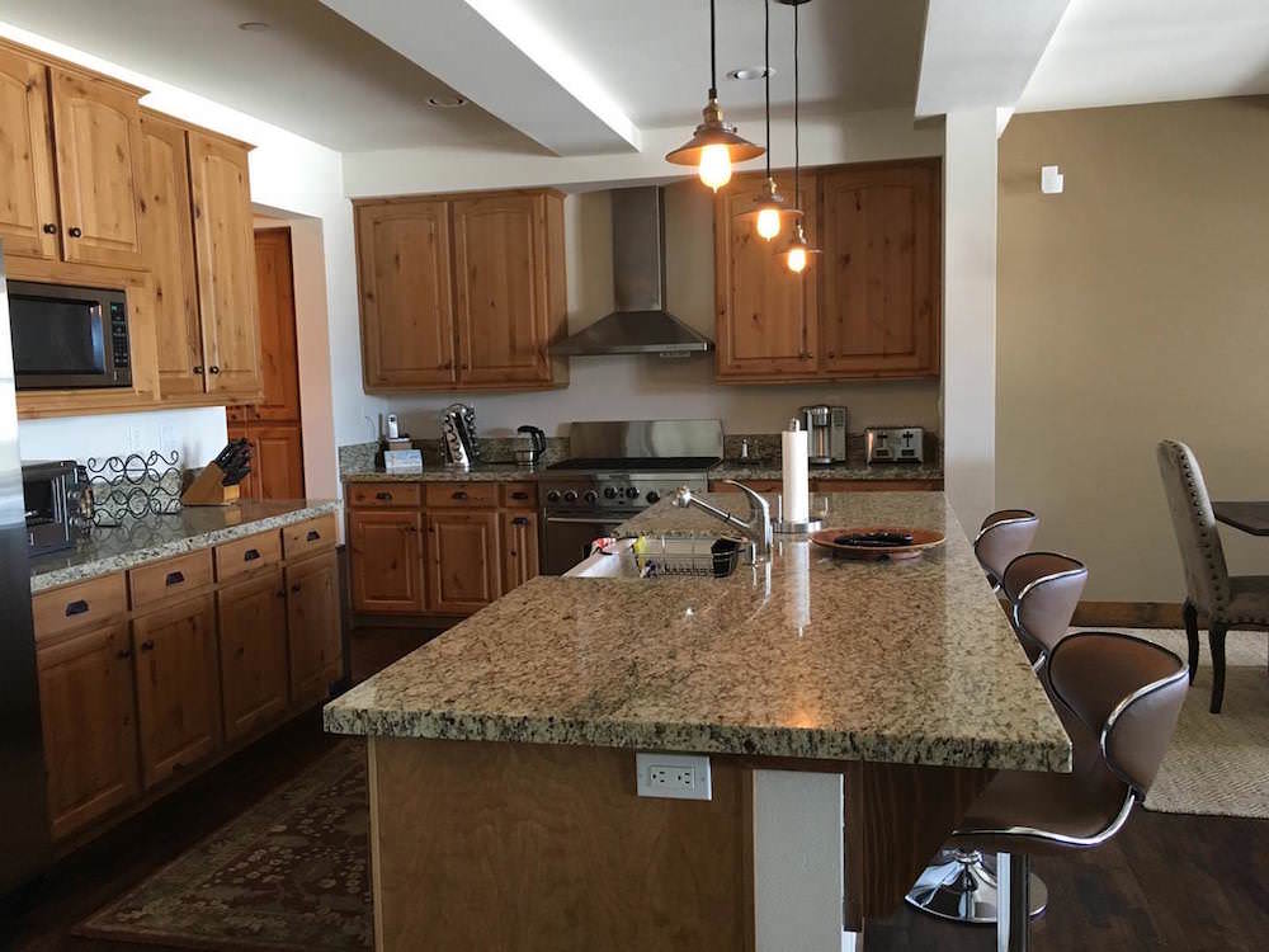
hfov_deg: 61.7
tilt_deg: -7.1
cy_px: 476
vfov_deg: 48.2
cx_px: 634
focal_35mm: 29
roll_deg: +1.7
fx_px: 1063
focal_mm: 4.2
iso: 200
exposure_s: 1/24
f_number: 2.2
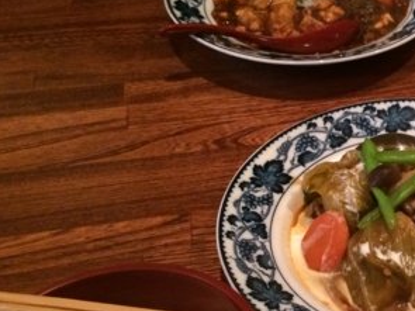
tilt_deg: -43.9
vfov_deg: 23.1
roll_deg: -3.4
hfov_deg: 28.2
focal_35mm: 63
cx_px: 447
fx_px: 755
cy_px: 221
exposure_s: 1/15
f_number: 2.2
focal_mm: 4.15
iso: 320
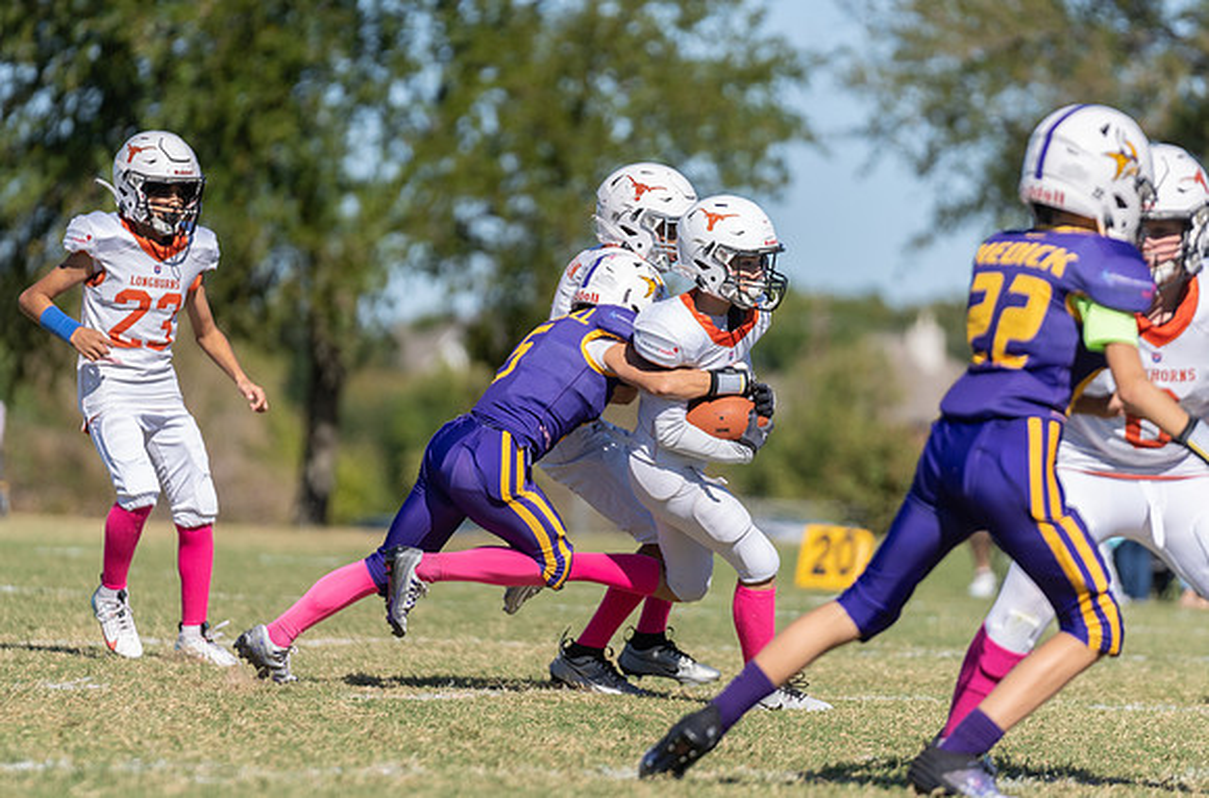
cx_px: 561
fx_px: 11227
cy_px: 351
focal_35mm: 335
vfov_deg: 4.1
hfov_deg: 6.2
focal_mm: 200
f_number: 2.8
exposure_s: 1/2000
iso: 100
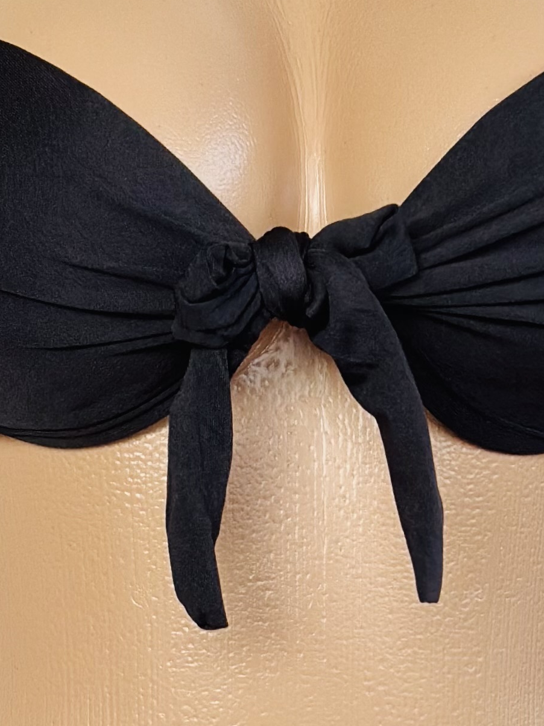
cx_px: 244
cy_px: 649
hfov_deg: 9.2
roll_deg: +0.9
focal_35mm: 161
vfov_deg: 12.2
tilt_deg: -13.8
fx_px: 3372
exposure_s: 1/60
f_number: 1.78
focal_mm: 6.86
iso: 160
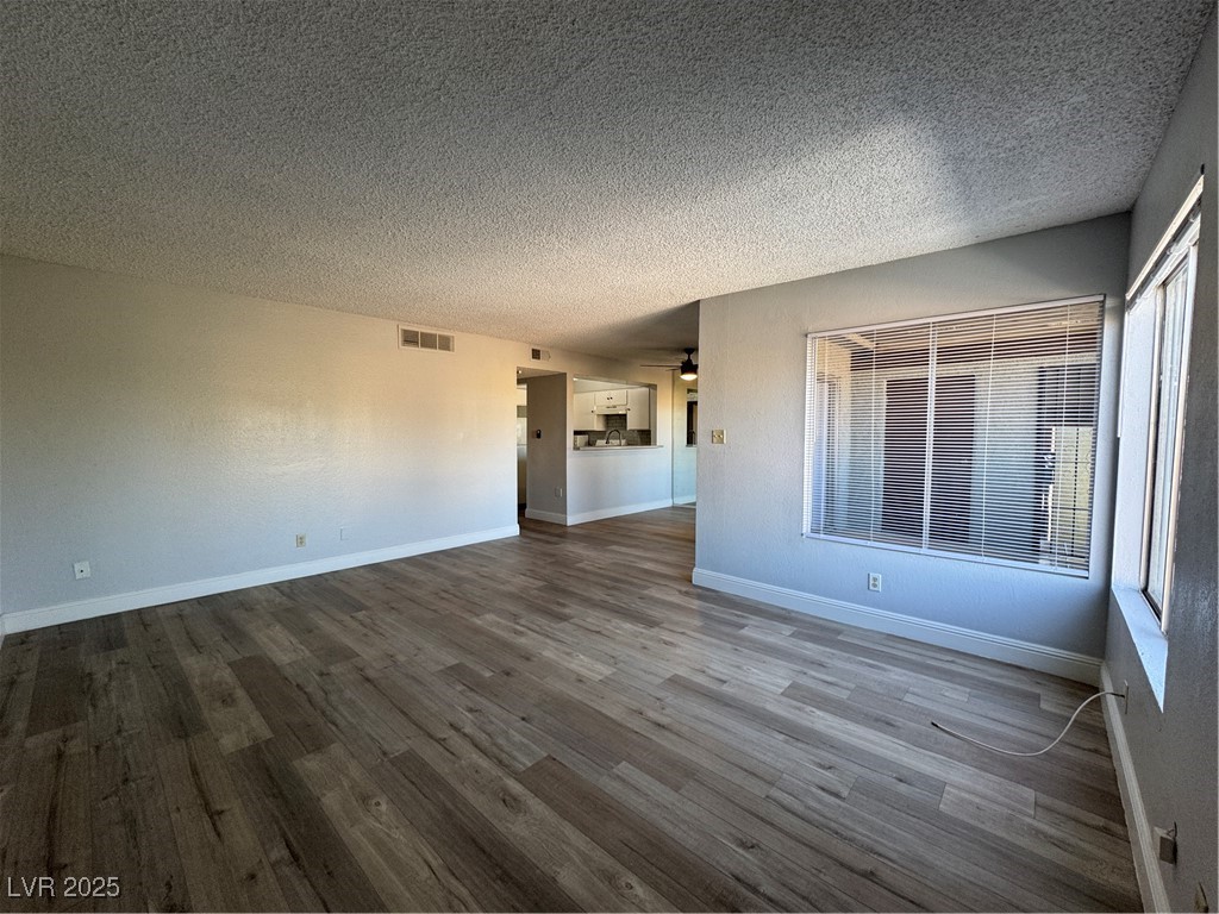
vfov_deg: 85.7
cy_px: 457
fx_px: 493
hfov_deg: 102.1
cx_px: 610
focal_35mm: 14
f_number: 2.2
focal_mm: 2.22
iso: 100
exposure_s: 1/120
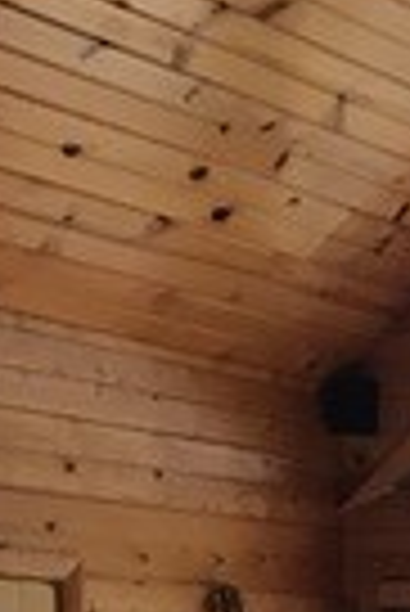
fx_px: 2334
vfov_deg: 14.1
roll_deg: +0.9
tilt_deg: -2.7
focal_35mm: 137
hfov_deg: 9.2
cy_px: 878
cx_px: 915
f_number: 1.8
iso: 40
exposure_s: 1/17
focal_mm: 3.99
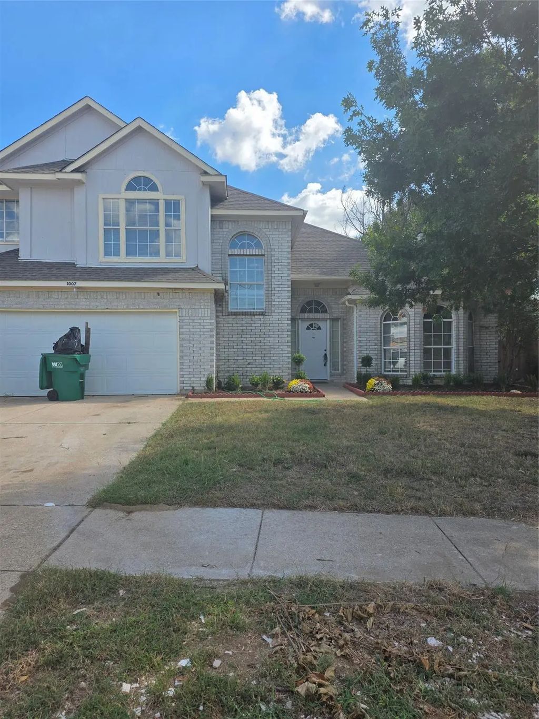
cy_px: 360
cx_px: 270
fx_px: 477
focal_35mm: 23
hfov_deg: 58.9
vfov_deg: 73.9
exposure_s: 1/4333
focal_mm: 6.25
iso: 80
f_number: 1.7
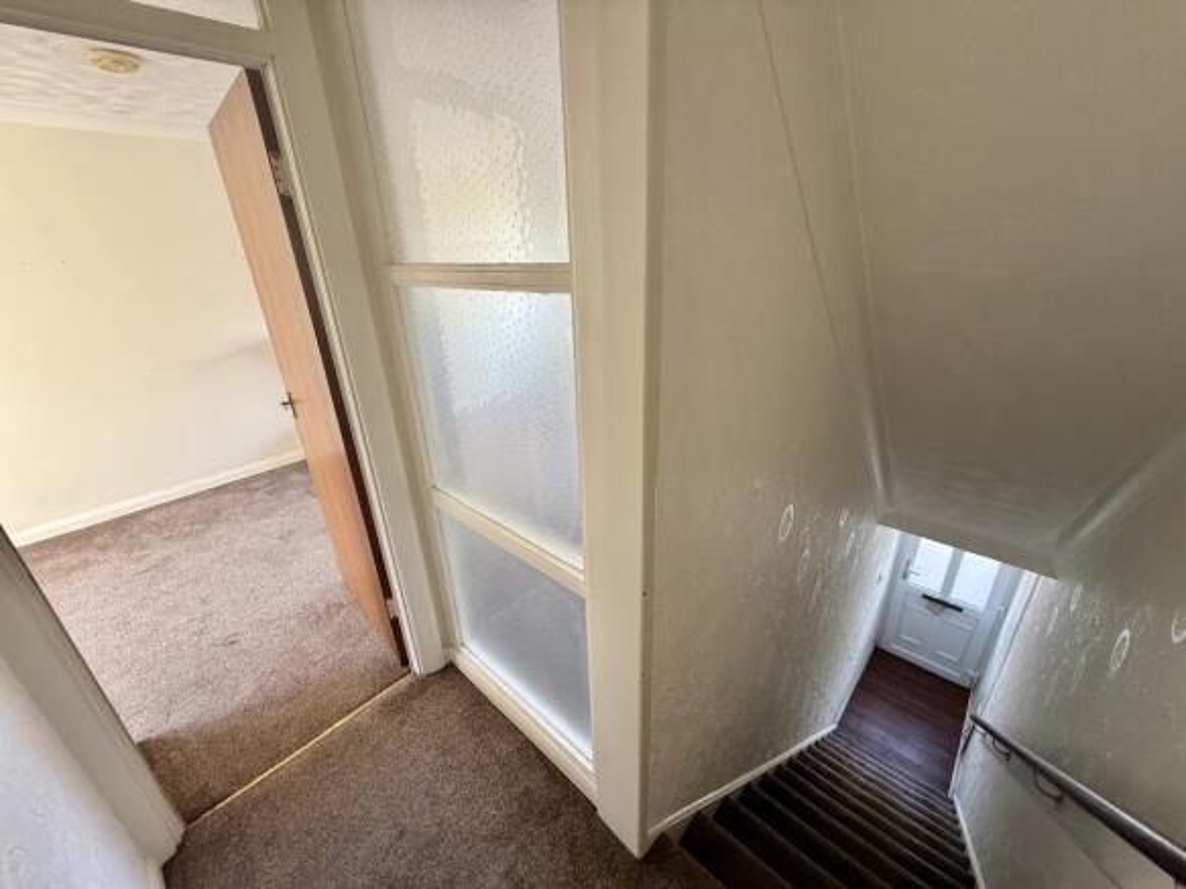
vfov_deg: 85.7
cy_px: 444
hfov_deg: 102.1
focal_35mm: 14
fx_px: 480
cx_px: 593
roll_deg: +2.0
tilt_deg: -22.6
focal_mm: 2.22
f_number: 2.2
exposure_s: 1/99
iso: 200
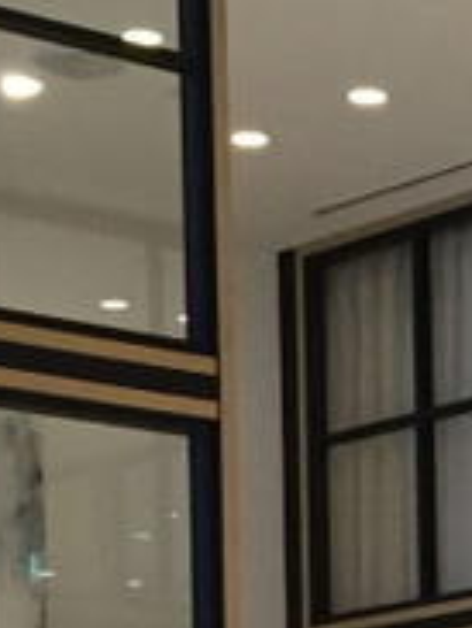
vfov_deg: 10.6
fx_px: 3229
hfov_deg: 8.2
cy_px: 1042
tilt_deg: +1.6
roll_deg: +0.2
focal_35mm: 178
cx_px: 682
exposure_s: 1/30
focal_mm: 4.15
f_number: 2.2
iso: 160
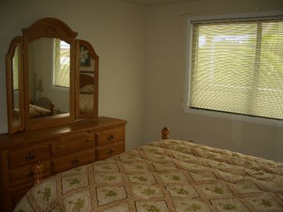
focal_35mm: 35
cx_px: 142
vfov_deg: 40.7
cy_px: 106
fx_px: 286
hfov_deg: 52.6
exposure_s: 1/60
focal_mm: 5.8
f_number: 2.6
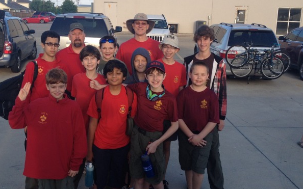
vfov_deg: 25.8
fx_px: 413
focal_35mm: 50
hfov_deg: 40.3
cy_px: 92
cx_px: 140
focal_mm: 4.28
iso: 50
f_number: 2.4
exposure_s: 1/375
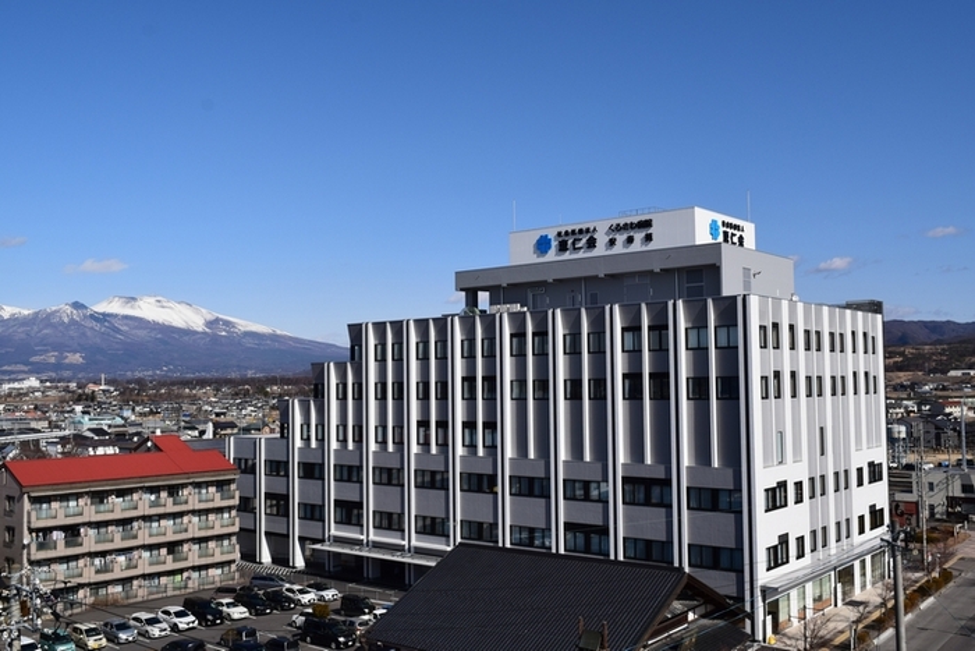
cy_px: 326
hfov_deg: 53.1
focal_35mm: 36
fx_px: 975
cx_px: 488
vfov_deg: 36.9
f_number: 11
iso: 200
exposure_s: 1/640
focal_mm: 24
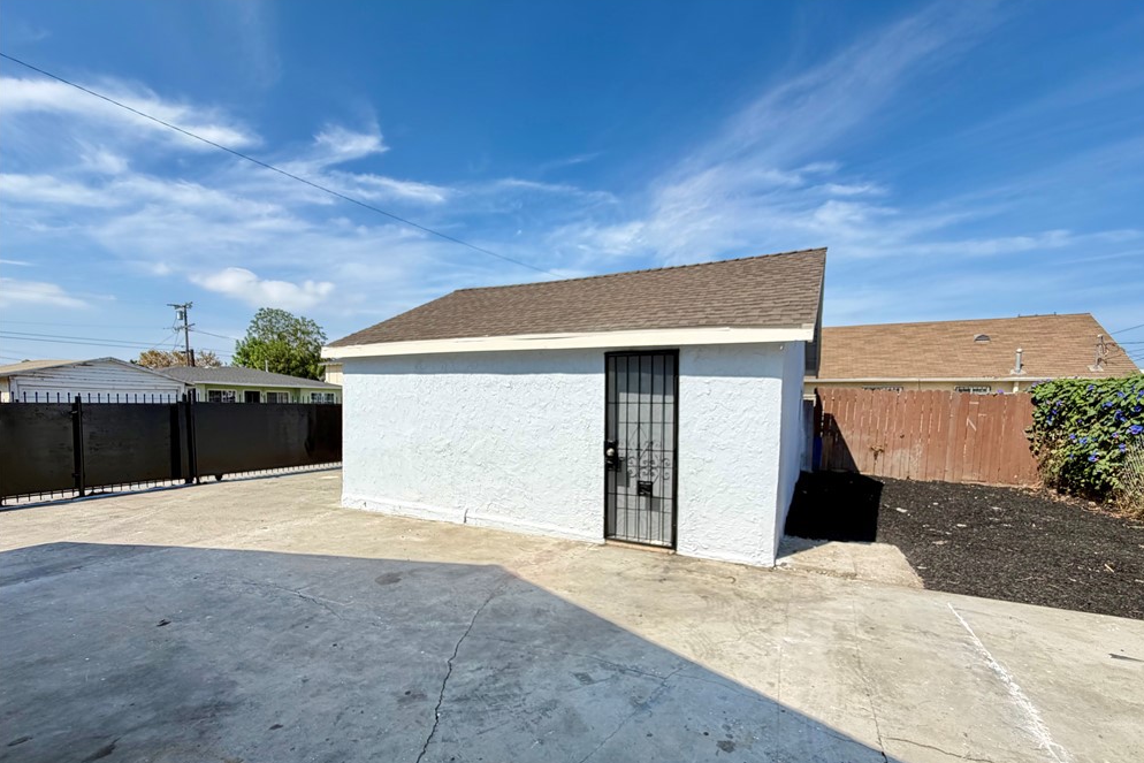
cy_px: 429
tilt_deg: -4.7
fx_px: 477
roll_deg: -0.9
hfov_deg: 100.4
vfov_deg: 77.0
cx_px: 587
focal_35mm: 15
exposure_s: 1/607
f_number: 2.2
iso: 40
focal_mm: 2.22
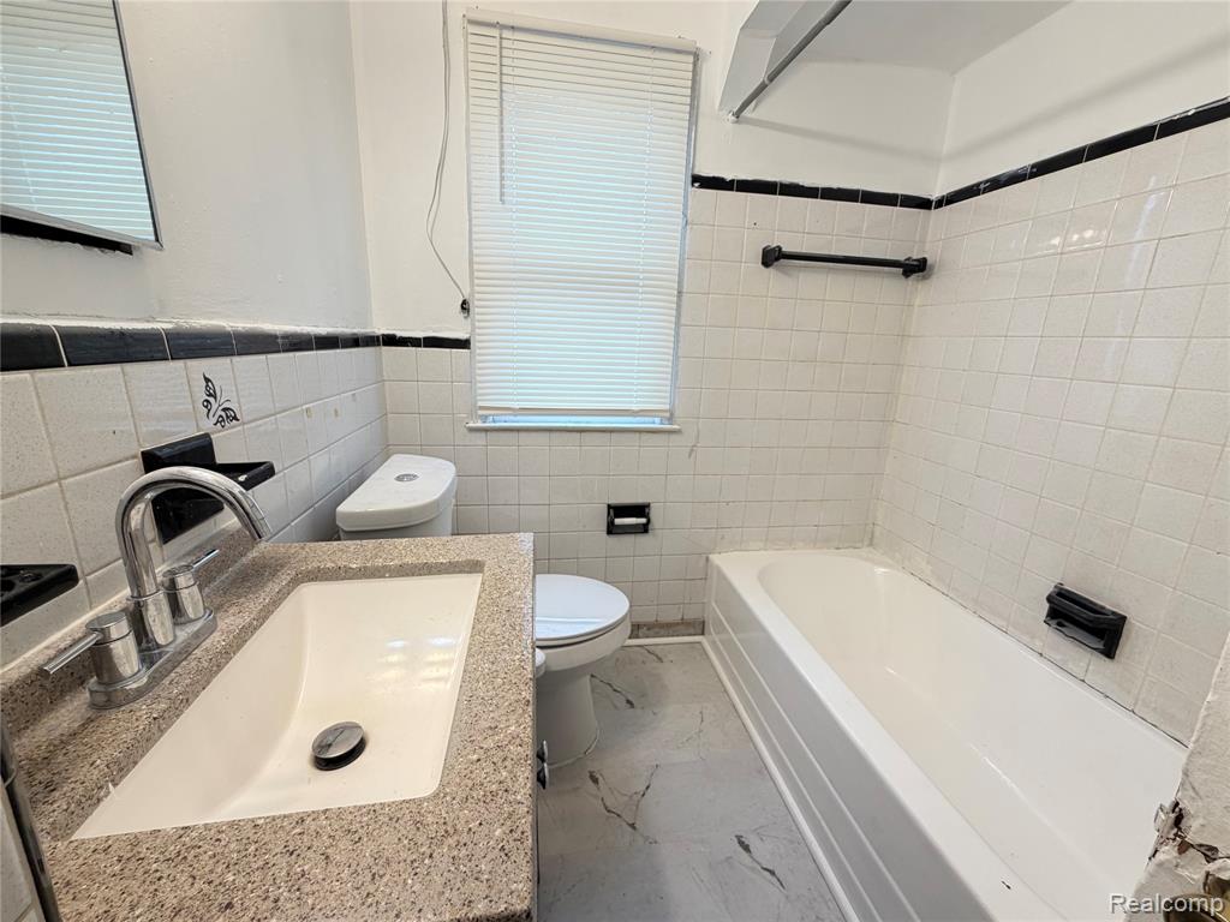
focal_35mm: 14
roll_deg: -1.3
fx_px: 497
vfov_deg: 85.7
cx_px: 615
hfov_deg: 102.1
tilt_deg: -14.6
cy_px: 461
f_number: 2.2
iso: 125
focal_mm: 2.22
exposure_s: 1/120
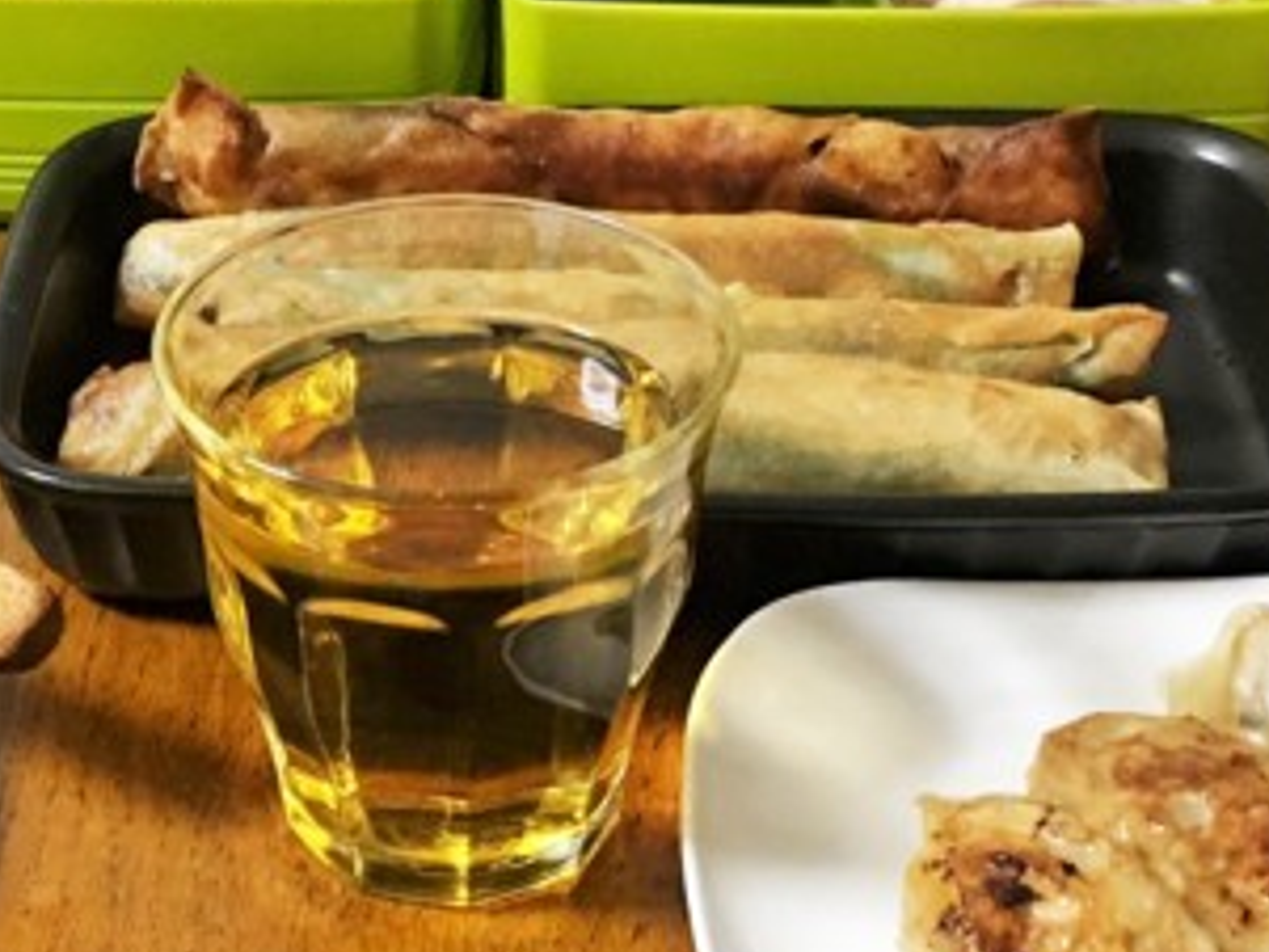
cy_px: 459
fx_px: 2824
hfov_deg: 25.2
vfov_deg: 19.2
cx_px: 388
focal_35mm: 77
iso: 100
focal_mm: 4.15
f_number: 2.2
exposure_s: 1/15
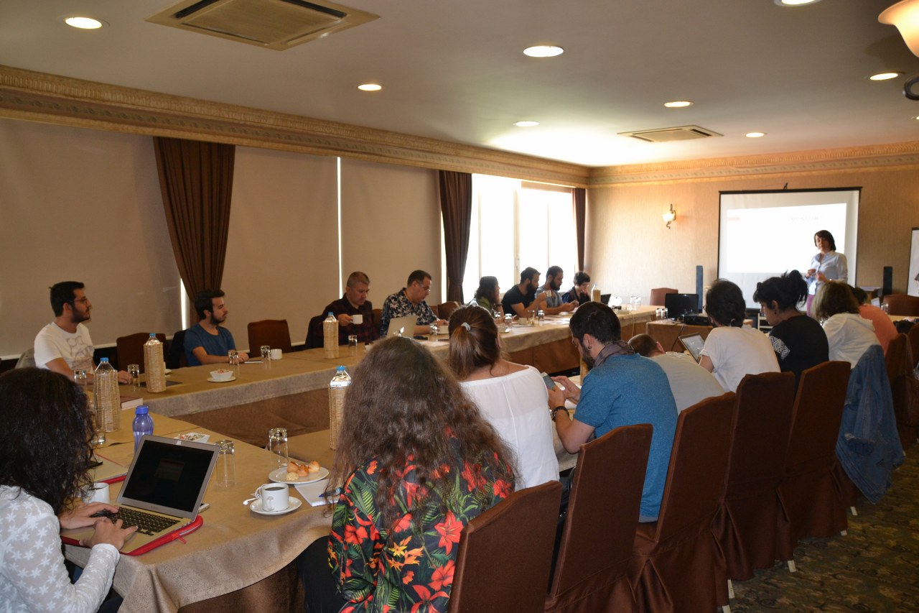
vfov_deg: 47.9
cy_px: 306
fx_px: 689
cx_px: 460
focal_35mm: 27
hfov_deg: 67.4
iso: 720
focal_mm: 18
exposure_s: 1/60
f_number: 3.5
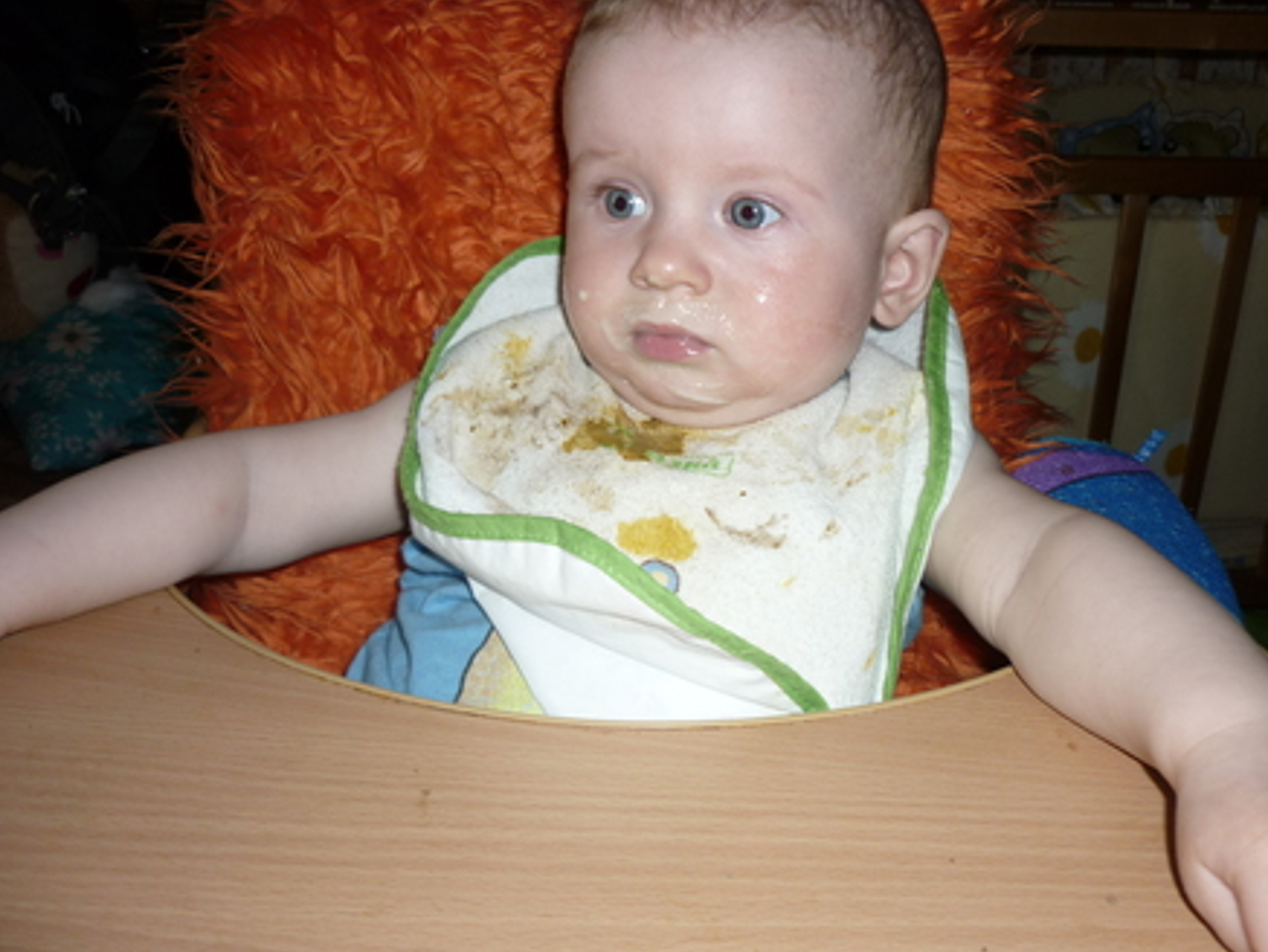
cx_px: 638
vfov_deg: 41.8
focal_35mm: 34
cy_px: 479
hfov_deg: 53.9
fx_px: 1246
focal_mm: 5.5
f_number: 2.8
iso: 100
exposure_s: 1/30
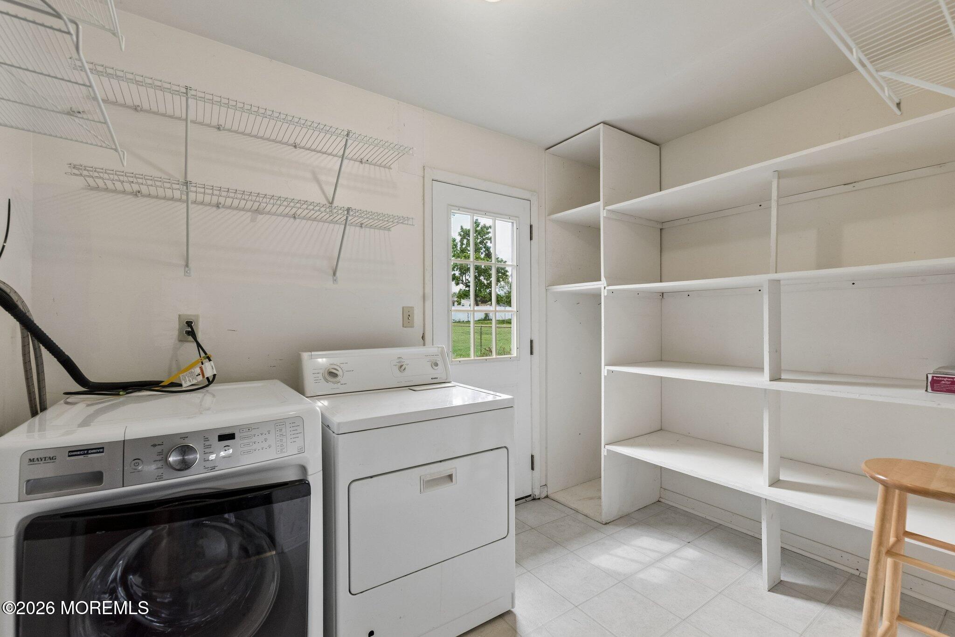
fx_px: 398
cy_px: 318
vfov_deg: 77.3
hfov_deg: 100.4
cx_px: 478
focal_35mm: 15
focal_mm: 15
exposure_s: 1/160
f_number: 7.1
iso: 1250
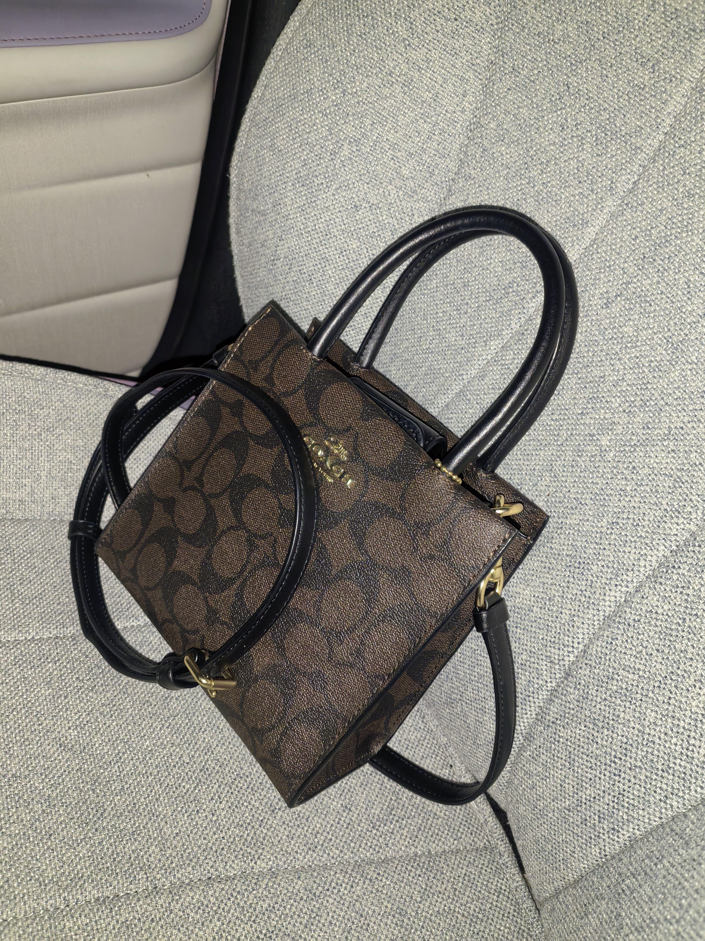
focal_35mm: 27
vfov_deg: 65.3
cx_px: 352
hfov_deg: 51.4
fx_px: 733
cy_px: 470
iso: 160
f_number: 1.9
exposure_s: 1/49.7
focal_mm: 5.52
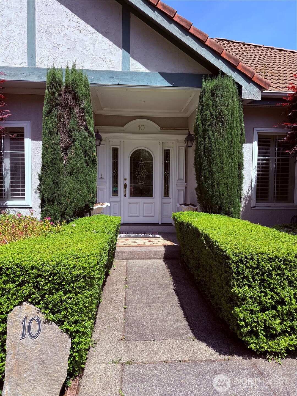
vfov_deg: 71.6
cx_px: 148
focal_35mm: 24
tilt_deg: -3.0
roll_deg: -1.2
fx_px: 275
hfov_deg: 56.8
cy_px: 198
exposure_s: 1/2801
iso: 80
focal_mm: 6.76
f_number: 1.78
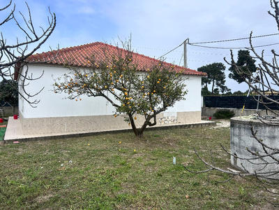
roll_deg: +0.2
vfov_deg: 53.1
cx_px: 140
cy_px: 105
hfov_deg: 67.3
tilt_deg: -0.9
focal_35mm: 26
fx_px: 210
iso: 50
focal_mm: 5.7
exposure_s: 1/3968
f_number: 1.5
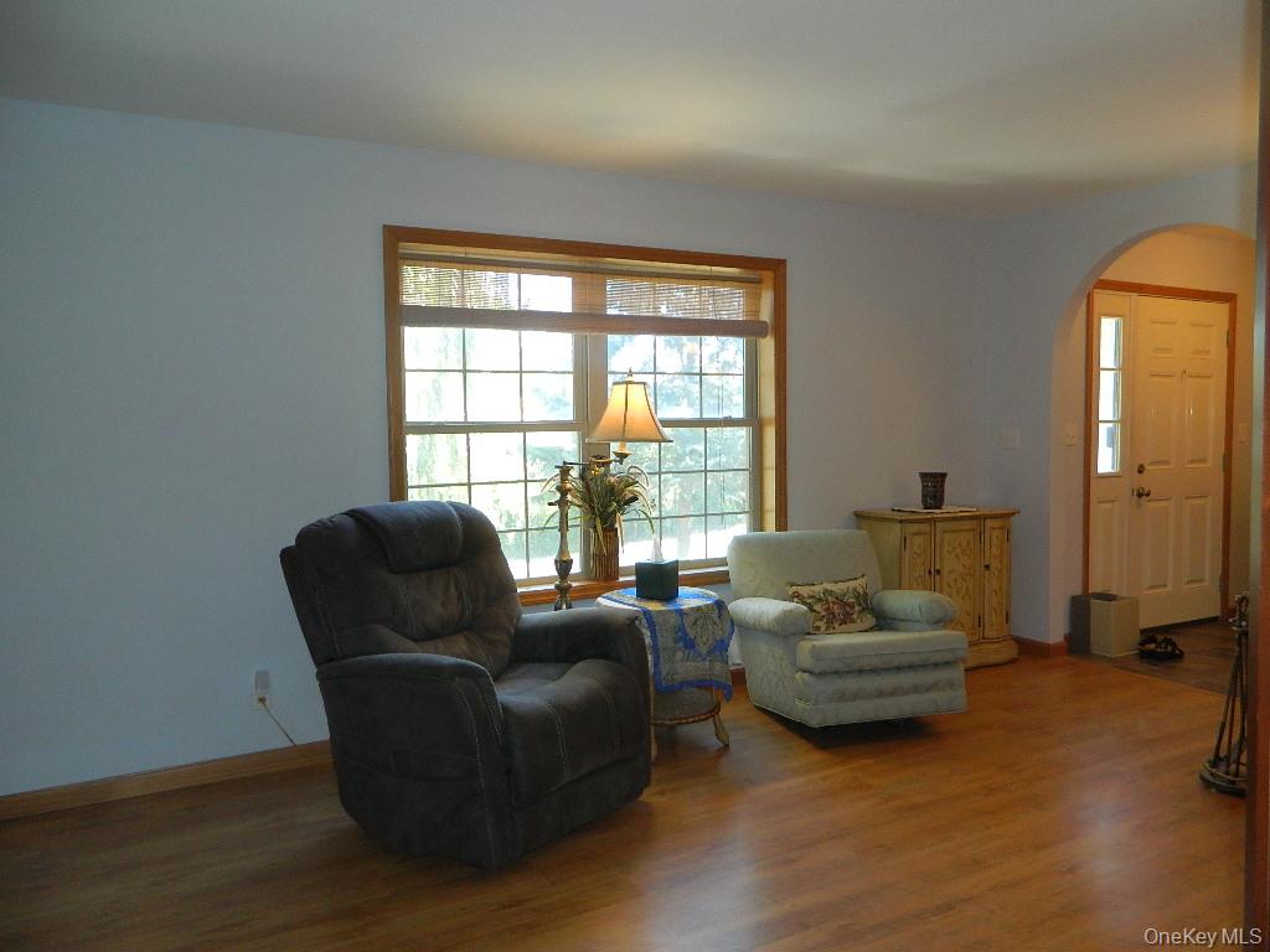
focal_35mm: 25
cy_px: 476
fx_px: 917
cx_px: 635
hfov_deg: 69.4
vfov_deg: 54.9
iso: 200
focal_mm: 4.5
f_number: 3.1
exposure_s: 1/30
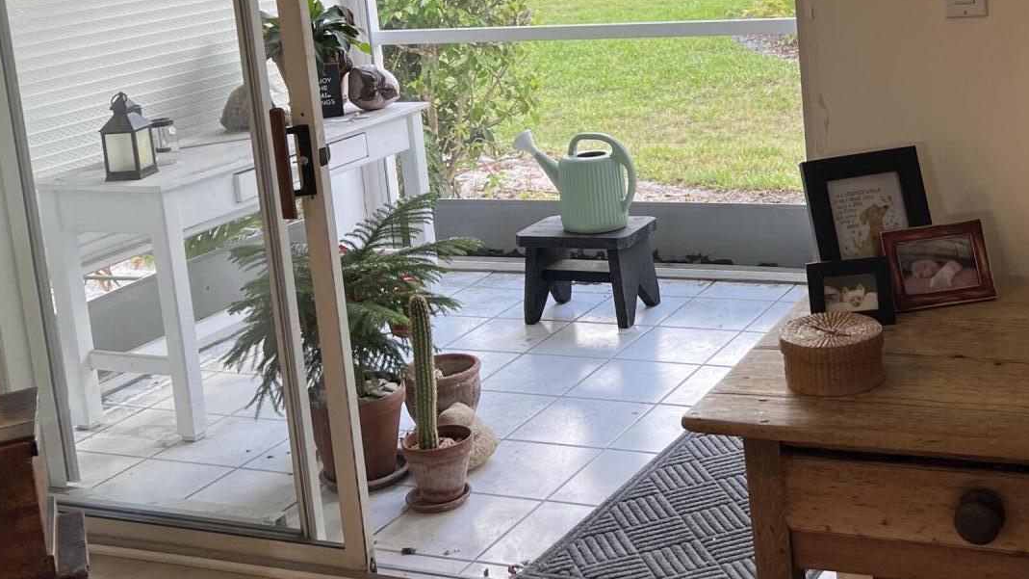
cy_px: 68
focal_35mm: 53
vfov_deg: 22.1
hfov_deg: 38.3
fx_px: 1446
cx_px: 755
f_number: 1.5
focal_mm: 5.7
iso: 80
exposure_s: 1/120
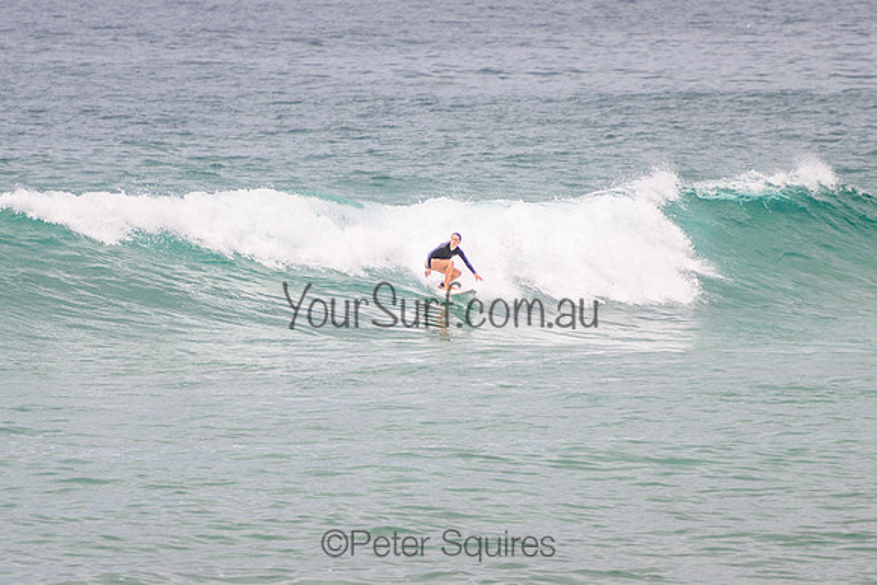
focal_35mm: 550
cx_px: 425
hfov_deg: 3.7
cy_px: 271
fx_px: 13409
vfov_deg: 2.5
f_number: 5.6
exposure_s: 1/2000
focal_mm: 400
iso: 160
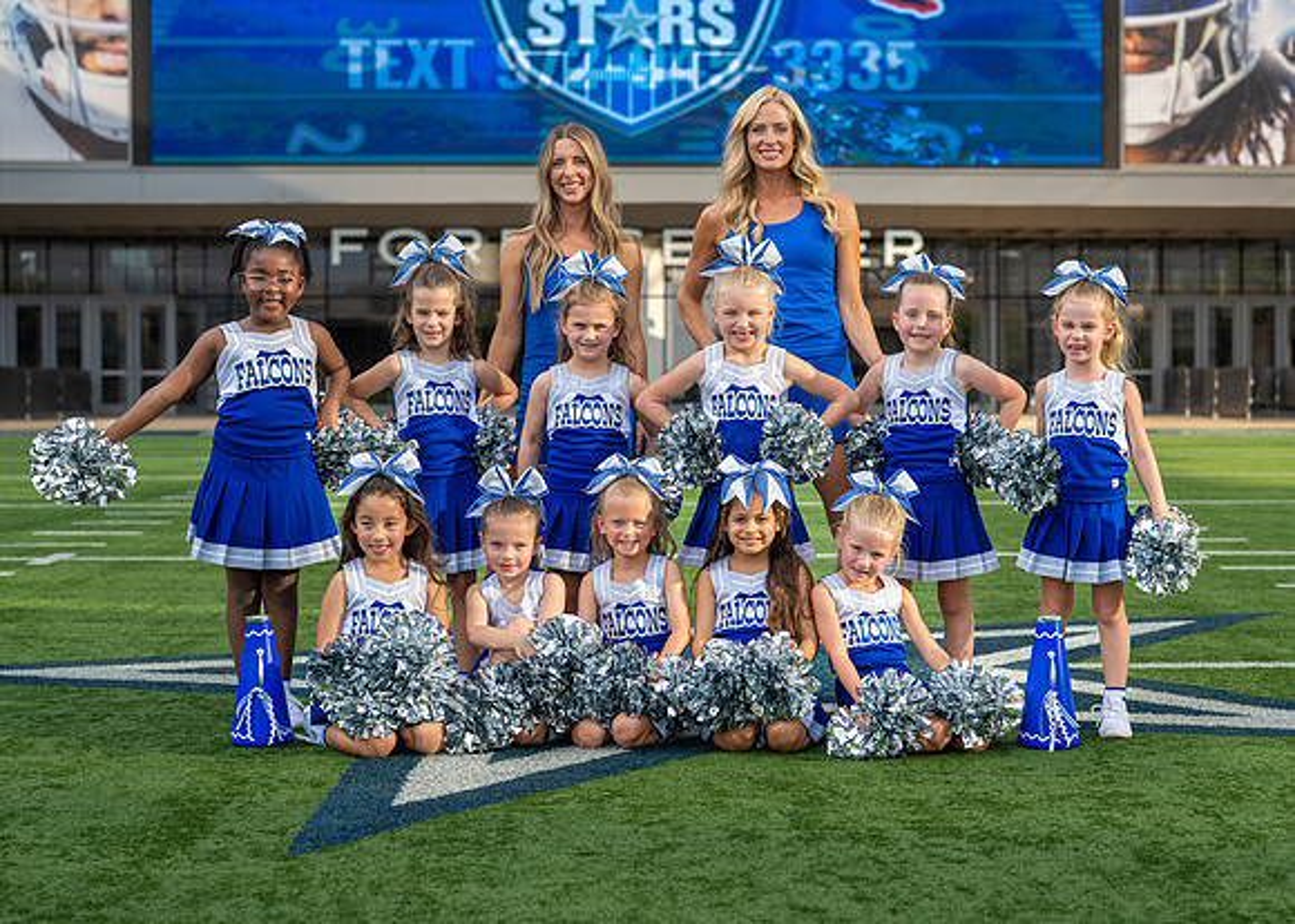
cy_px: 473
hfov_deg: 30.6
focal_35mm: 64
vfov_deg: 22.2
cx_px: 726
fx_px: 2361
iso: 125
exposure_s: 1/1250
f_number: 2.8
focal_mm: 50
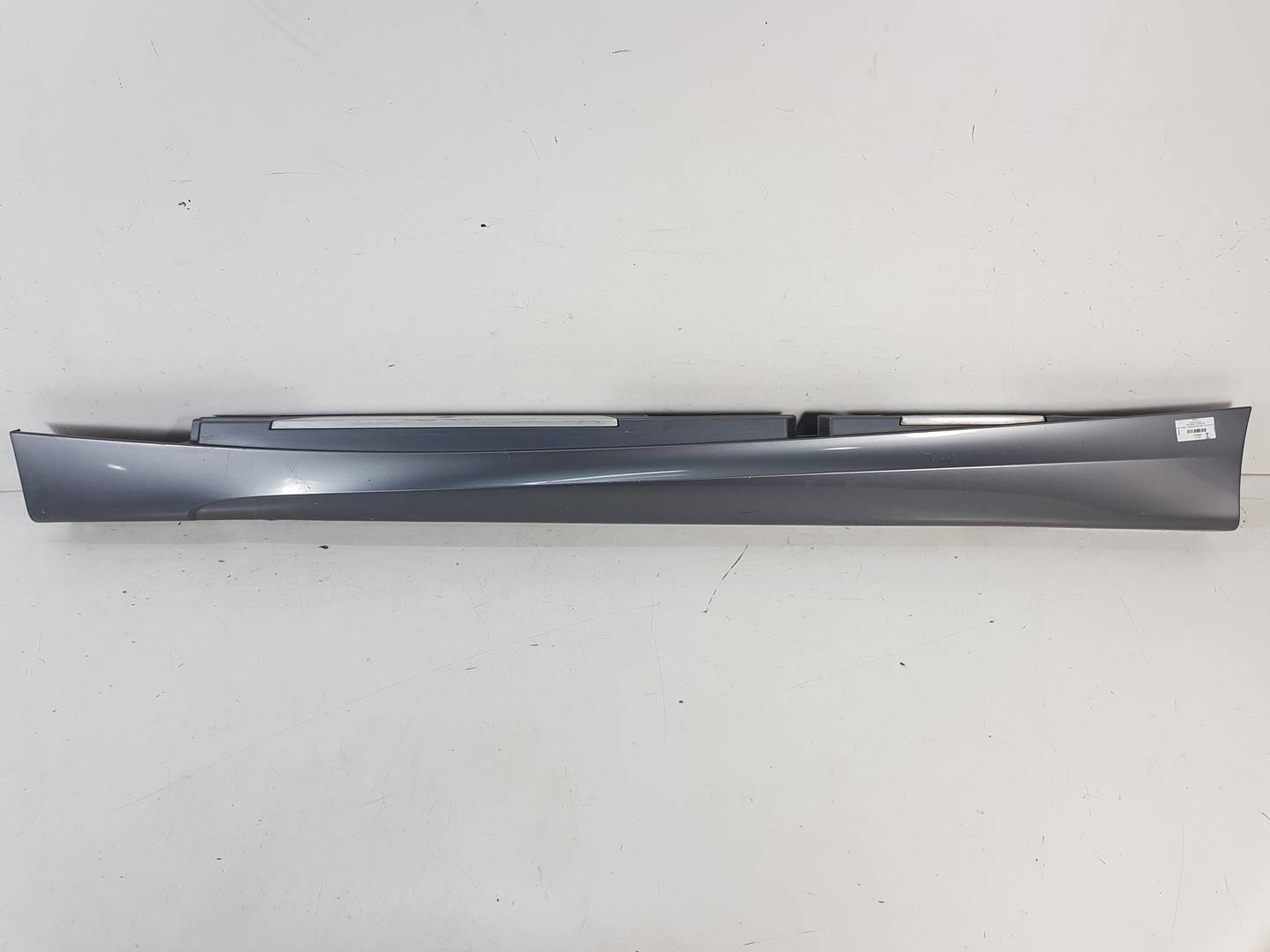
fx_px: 954
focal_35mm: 26
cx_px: 635
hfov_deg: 67.3
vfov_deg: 53.1
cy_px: 476
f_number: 1.7
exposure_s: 1/103
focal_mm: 4.2
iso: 40
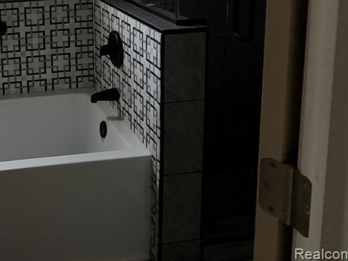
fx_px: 492
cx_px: 10
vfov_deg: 27.9
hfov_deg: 35.6
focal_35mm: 49
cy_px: -1
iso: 1000
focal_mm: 6.76
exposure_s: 1/40
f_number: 1.78
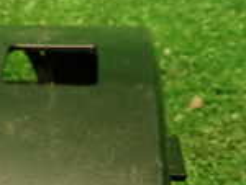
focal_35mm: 100
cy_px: 319
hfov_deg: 17.1
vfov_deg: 13.5
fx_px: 712
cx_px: -153
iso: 320
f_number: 2
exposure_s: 1/30
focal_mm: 4.5
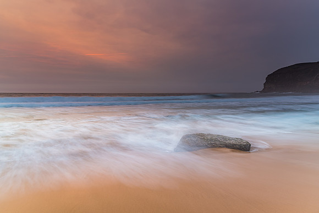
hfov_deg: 71.5
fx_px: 221
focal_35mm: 25
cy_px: 106
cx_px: 160
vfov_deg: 51.3
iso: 50
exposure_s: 1.6
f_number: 9
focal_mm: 24
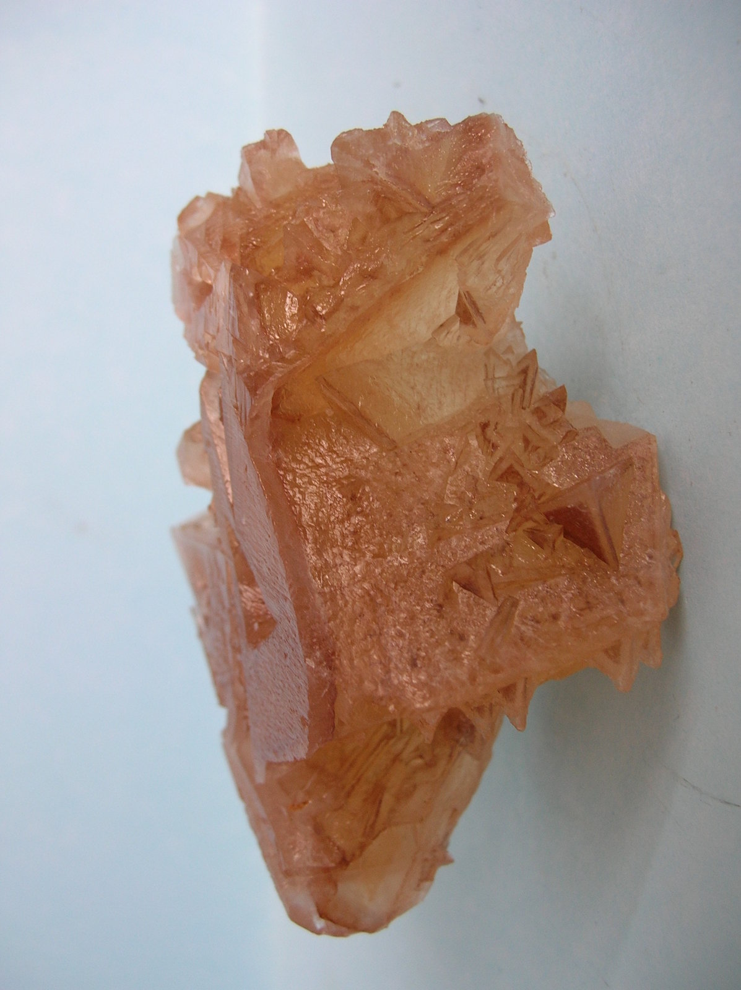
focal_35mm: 36
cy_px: 495
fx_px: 1029
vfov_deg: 51.4
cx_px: 370
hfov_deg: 39.6
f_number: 2.7
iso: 50
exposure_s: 1/14.5
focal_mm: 6
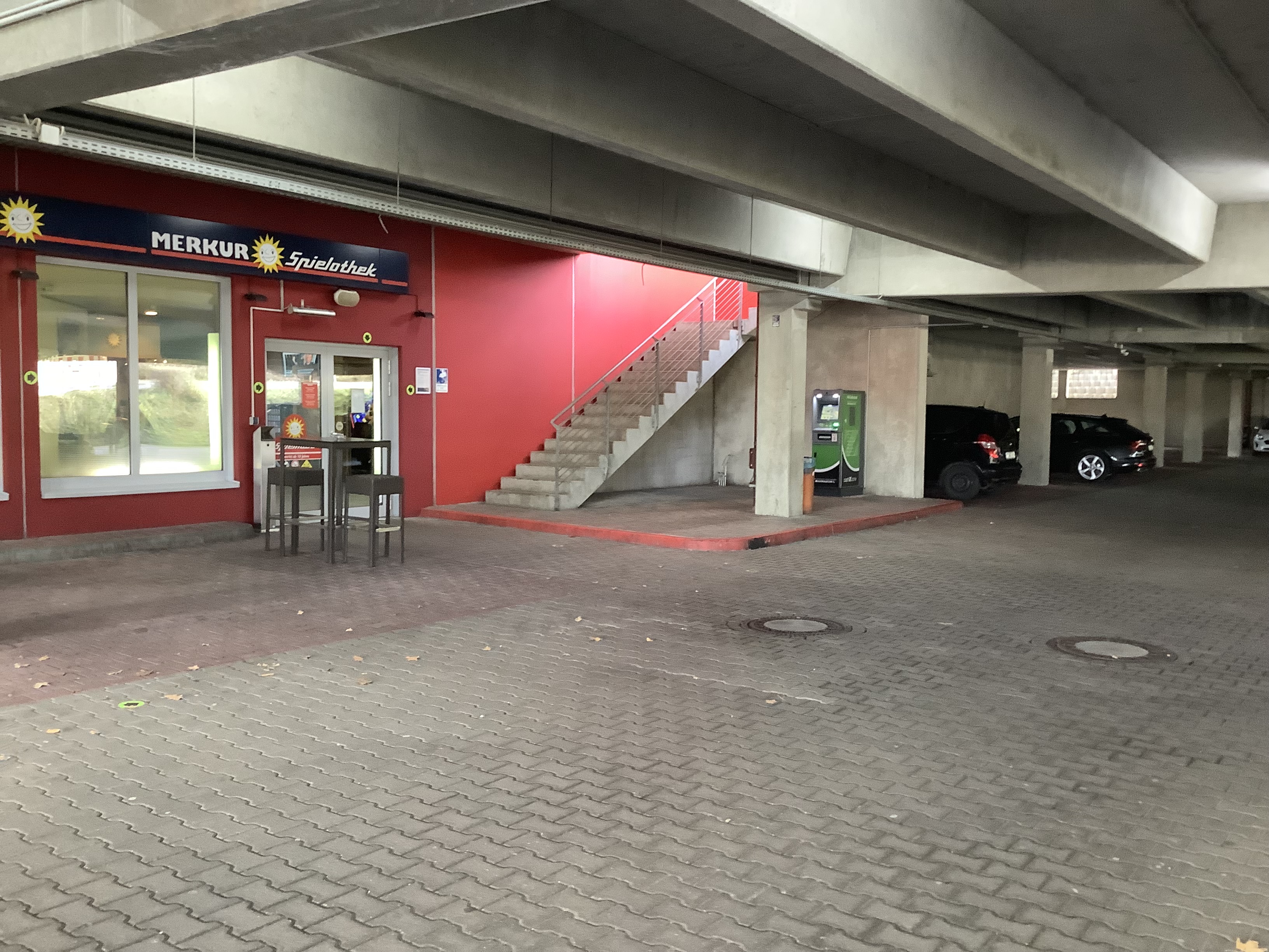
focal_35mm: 31
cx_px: 634
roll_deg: -0.7
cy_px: 476
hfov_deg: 58.4
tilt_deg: -3.4
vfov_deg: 45.4
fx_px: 1136
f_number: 2.4
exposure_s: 1/33
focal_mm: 3.3
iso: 320
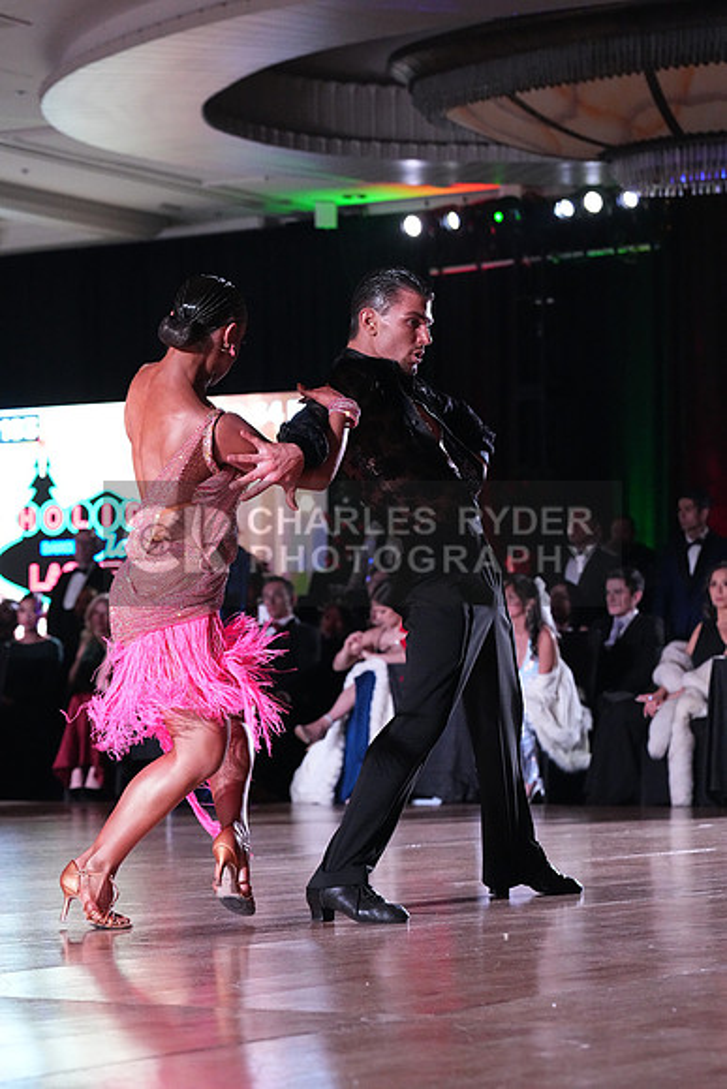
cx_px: 364
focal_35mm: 100
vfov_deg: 20.4
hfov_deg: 13.7
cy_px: 544
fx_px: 3027
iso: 10000
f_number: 5.6
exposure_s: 1/400
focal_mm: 100
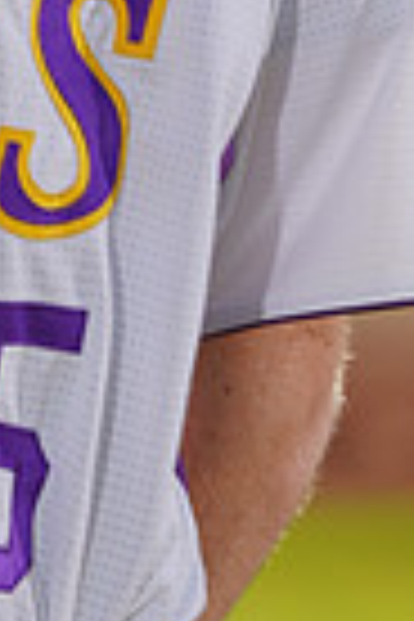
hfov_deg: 1.1
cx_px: -452
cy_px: -495
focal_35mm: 1246
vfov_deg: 1.7
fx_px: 21492
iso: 100
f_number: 9
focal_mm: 297
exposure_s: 1/250
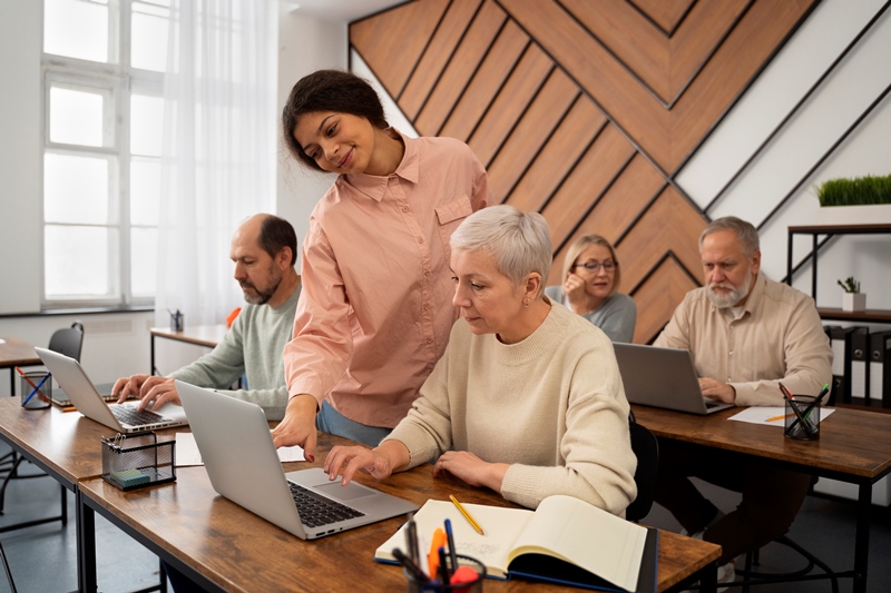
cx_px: 446
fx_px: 693
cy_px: 296
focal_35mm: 28
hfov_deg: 65.5
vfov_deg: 46.4
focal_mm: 28
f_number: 2.8
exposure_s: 1/250
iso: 1250
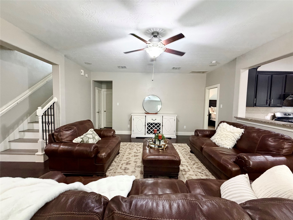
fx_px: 119
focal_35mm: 14
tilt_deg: -3.9
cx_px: 146
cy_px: 110
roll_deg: -0.2
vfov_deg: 85.7
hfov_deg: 102.1
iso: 500
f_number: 2.2
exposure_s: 1/60
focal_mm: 2.22
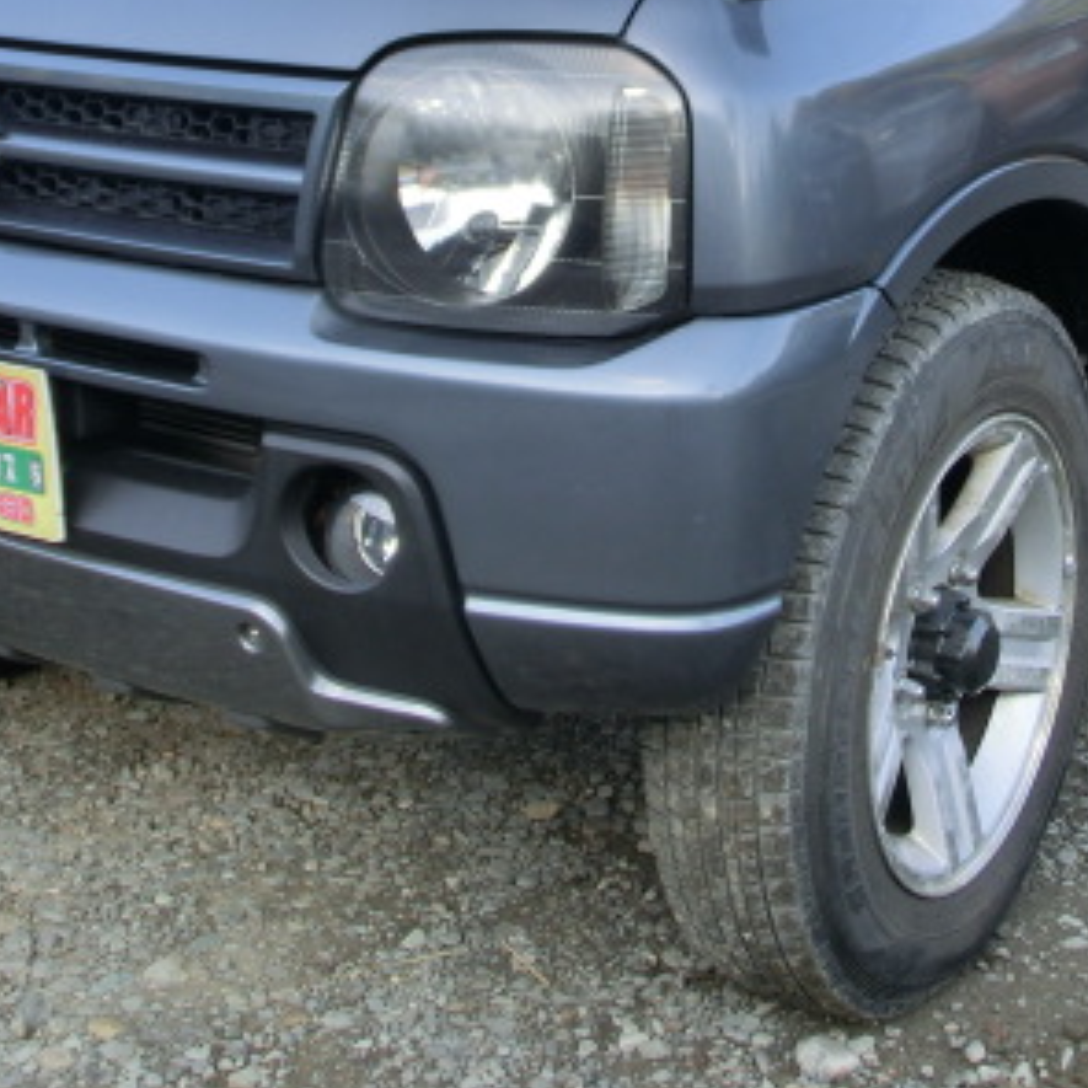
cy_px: 207
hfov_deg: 24.3
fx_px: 2525
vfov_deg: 23.9
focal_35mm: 71
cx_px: 605
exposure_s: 1/125
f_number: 3.9
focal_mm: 6.61
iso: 100
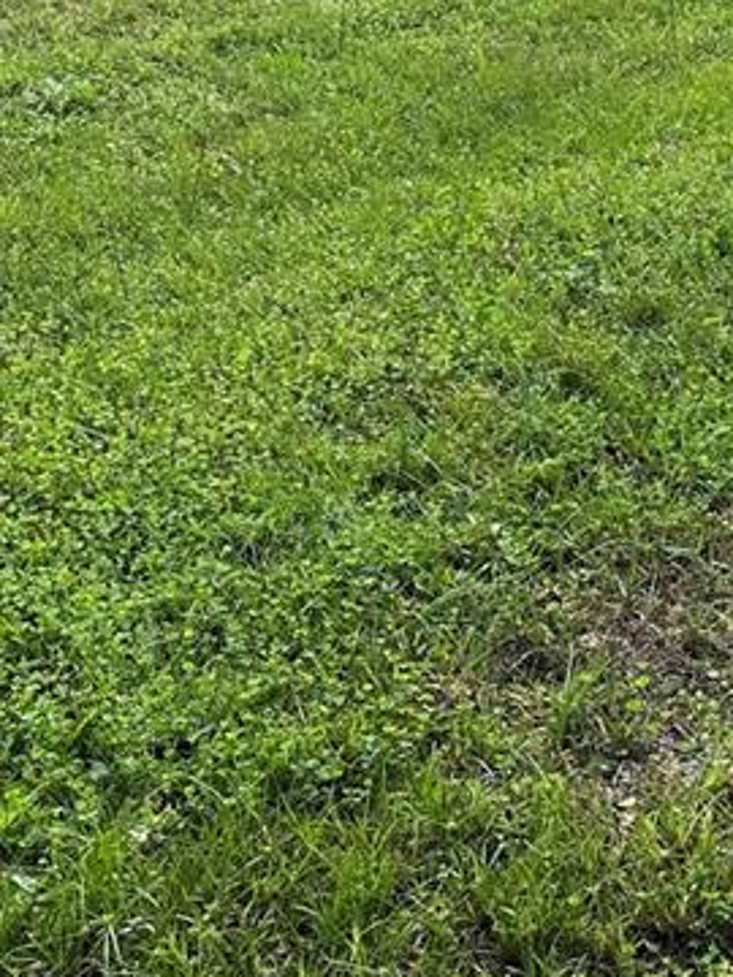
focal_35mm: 80
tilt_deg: -16.4
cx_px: 481
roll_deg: -0.2
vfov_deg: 23.9
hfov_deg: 18.4
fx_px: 2259
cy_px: 128
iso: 80
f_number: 1.78
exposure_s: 1/1949
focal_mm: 6.86
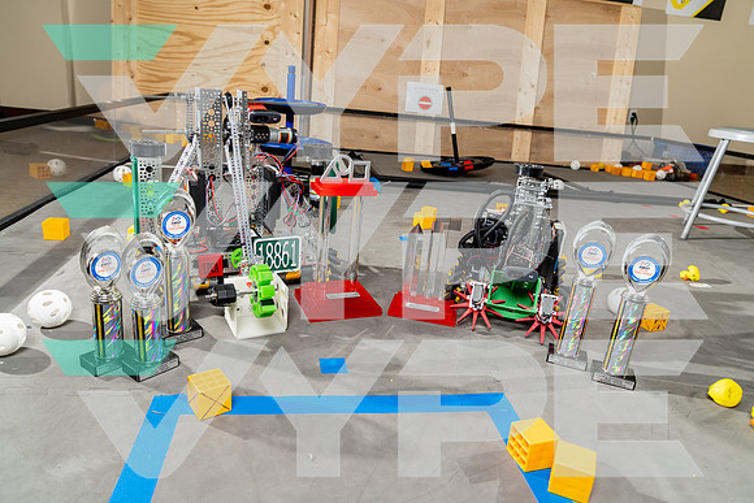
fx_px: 503
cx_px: 377
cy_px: 252
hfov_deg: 73.7
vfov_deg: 53.2
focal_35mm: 24
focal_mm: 24
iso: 100
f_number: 4.5
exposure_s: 1/250
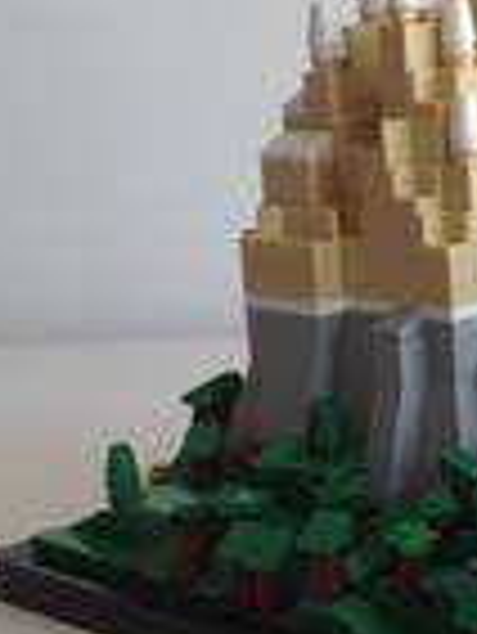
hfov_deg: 16.0
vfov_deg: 22.0
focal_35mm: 89
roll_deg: +0.7
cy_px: 348
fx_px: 1633
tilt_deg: -13.2
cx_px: 567
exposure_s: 1/120
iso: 64
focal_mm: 4.28
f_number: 2.4
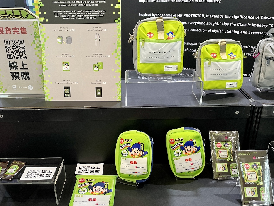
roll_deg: +1.3
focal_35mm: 31
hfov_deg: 58.3
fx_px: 245
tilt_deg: -23.1
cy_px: 100
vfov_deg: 45.5
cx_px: 128
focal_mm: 4.2
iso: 125
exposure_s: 1/60
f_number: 1.6
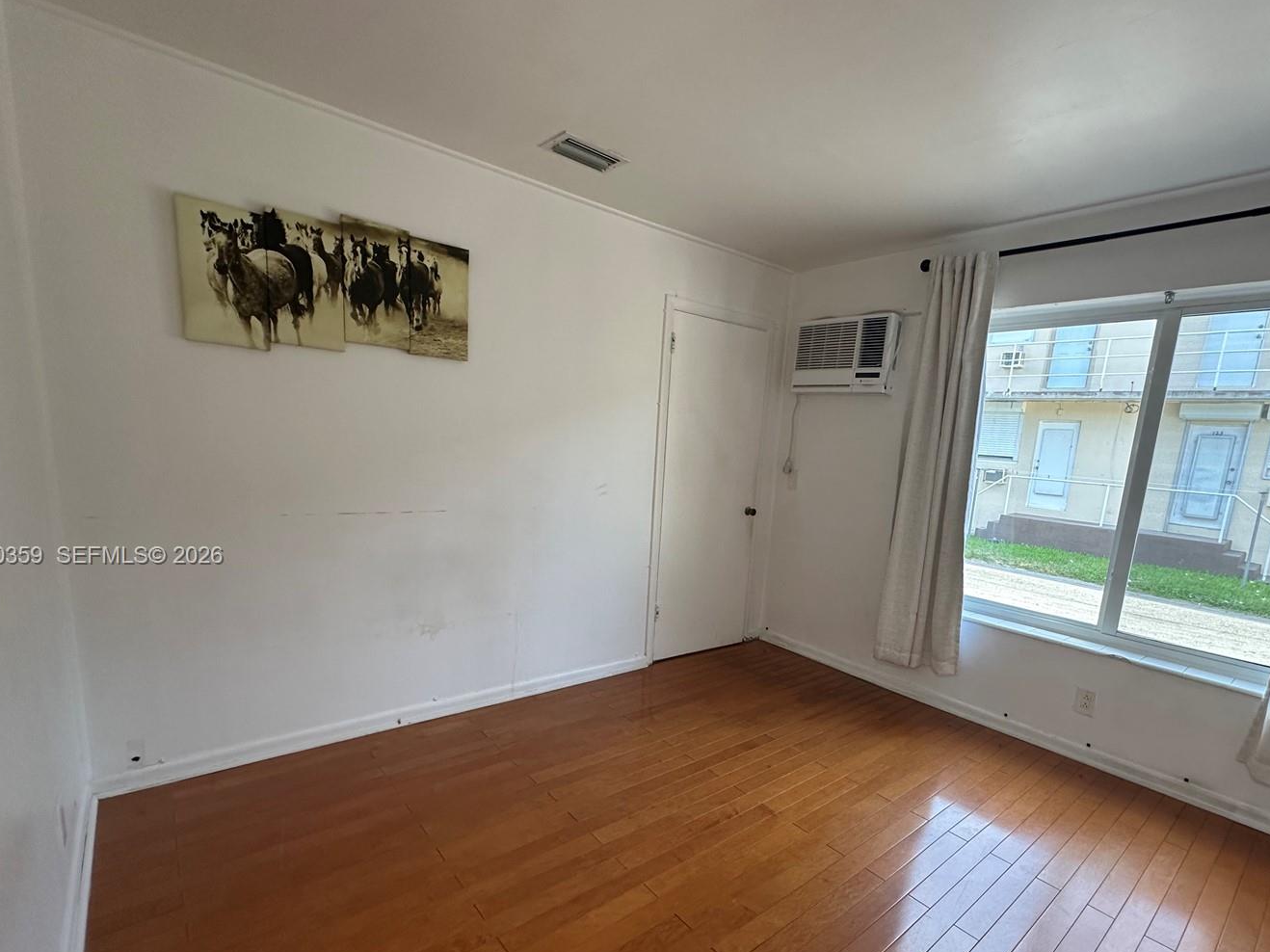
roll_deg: -4.3
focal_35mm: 17
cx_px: 694
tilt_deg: -9.9
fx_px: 624
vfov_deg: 74.1
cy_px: 557
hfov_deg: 90.8
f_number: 2.2
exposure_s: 1/120
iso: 160
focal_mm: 2.22
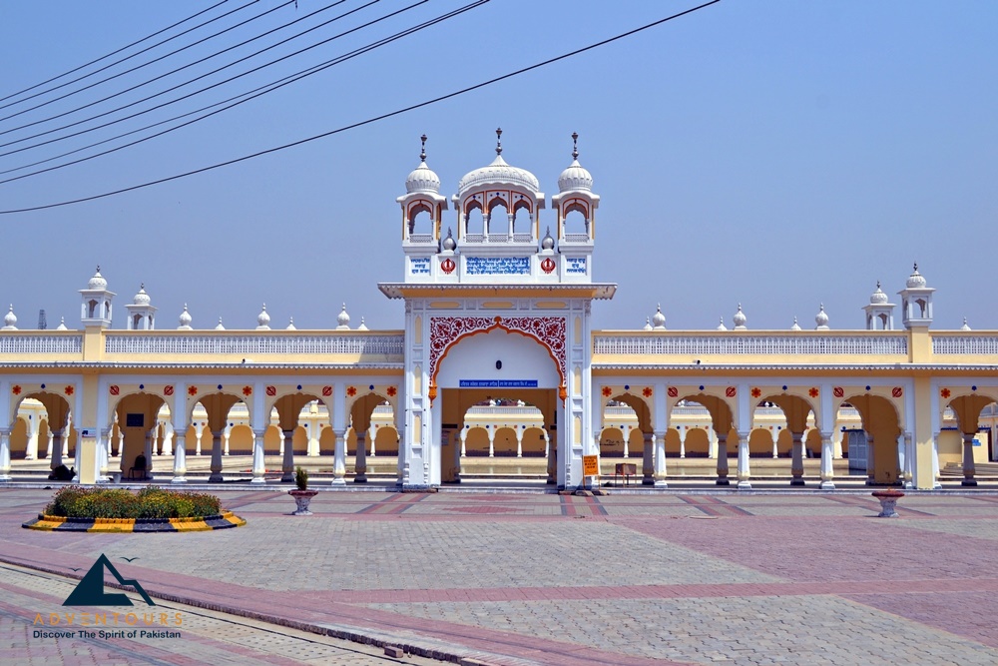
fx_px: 1081
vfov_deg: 34.2
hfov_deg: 49.5
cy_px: 333
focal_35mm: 39
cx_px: 499
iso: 100
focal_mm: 26
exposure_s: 1/320
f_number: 9
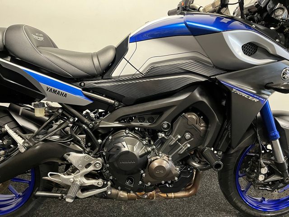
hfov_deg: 67.3
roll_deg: -2.2
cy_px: 108
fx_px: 217
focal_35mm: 26
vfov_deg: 53.1
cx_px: 144
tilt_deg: -15.2
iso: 500
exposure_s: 1/50
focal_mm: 5.1
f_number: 1.6
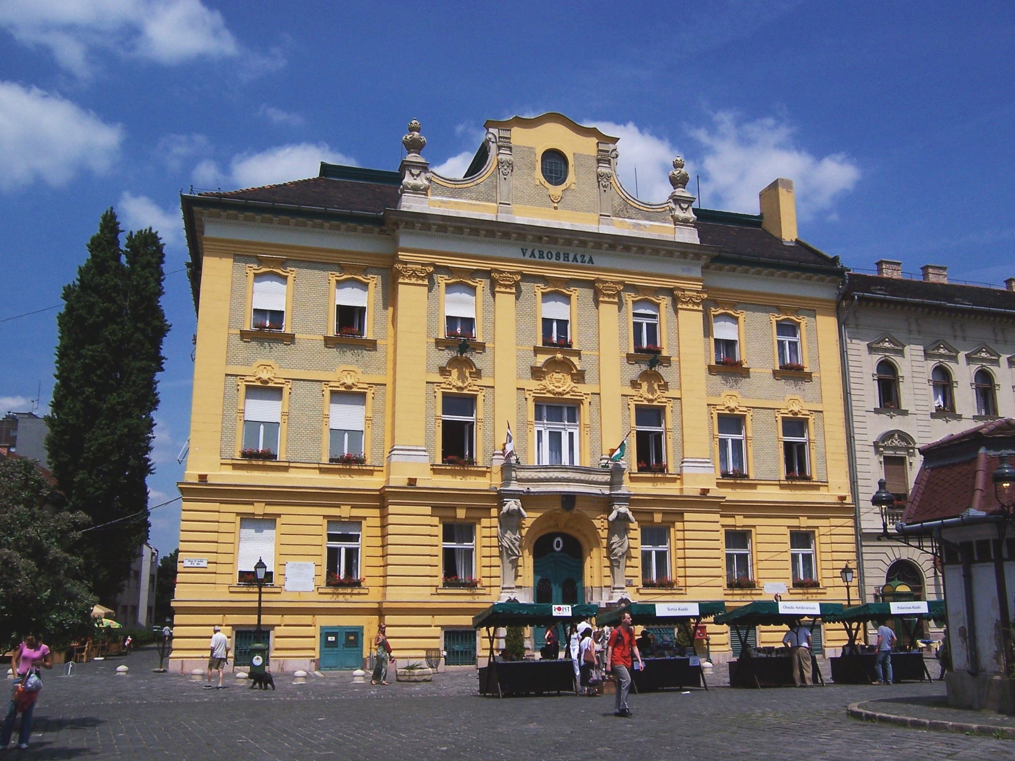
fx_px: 968
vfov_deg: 42.9
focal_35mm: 33
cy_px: 380
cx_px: 508
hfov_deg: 55.4
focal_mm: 5.5
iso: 80
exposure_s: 1/1500
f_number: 5.6
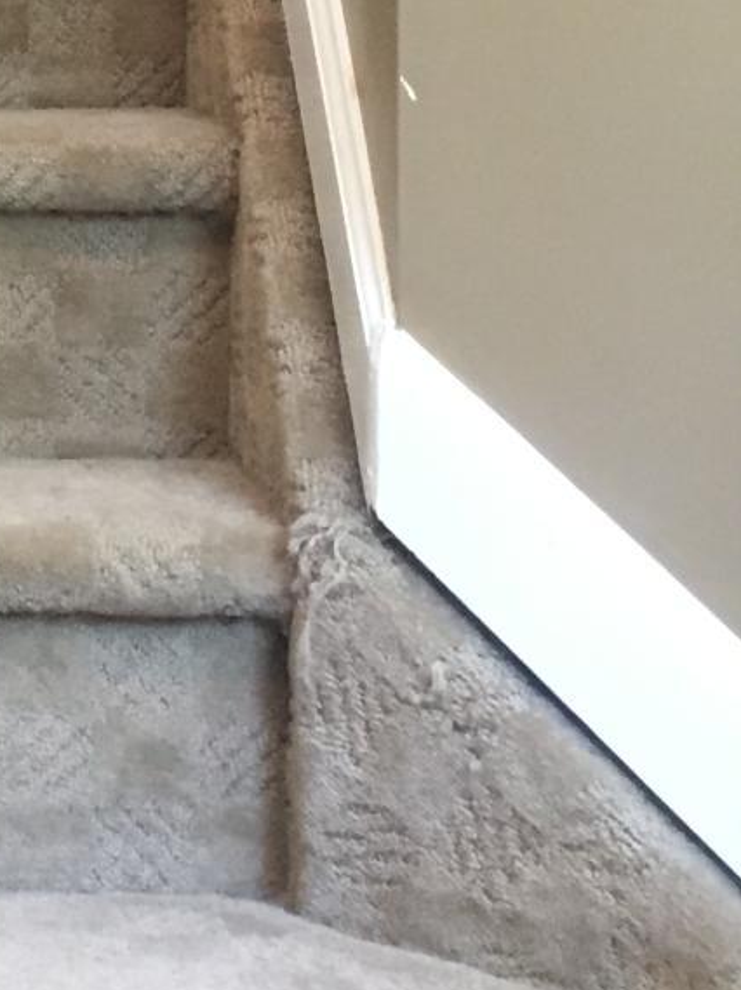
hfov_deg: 13.2
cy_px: 124
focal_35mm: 102
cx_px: -555
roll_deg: +0.5
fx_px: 2915
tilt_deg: -0.9
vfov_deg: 19.0
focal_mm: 4.15
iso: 250
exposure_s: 1/17
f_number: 2.2
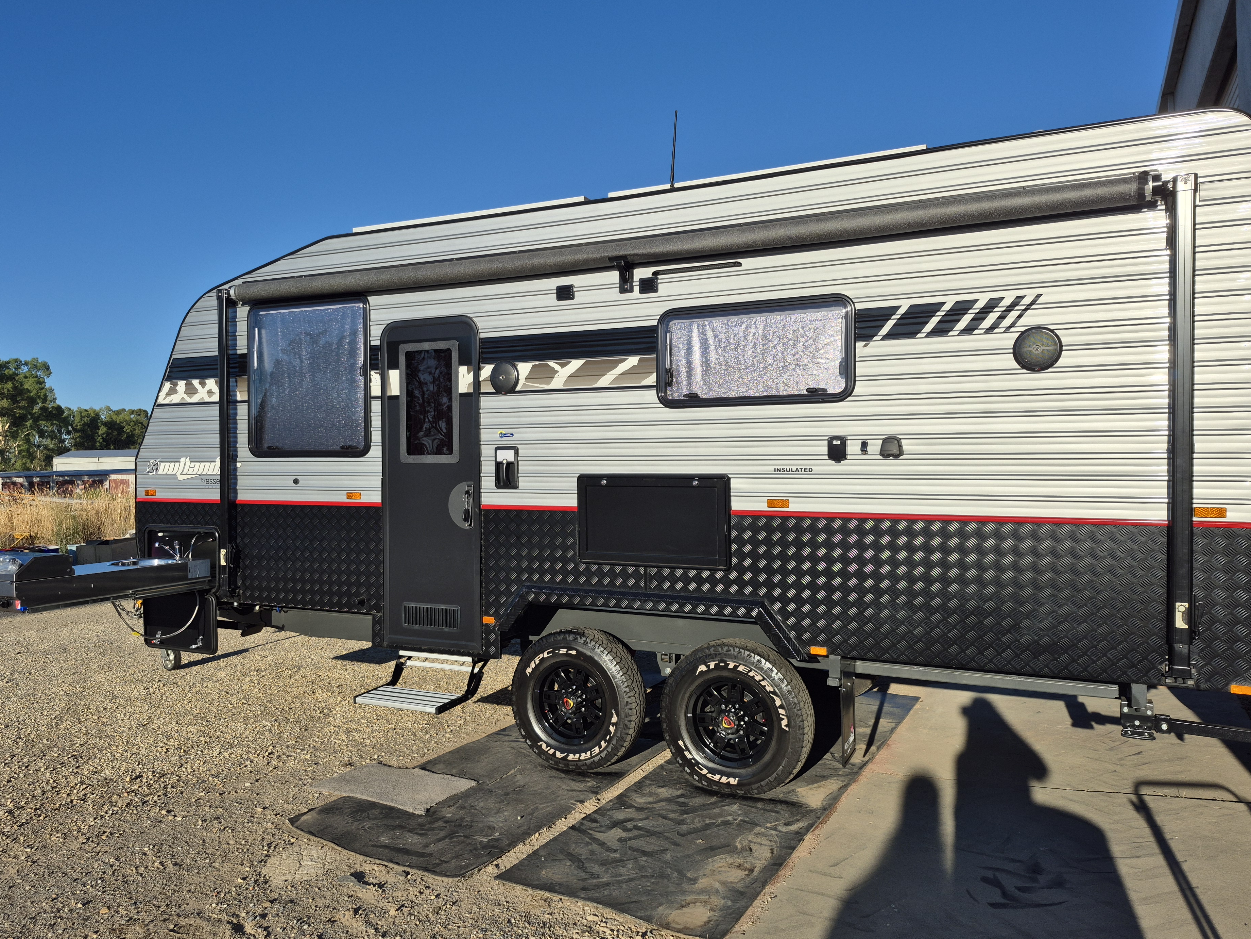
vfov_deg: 54.9
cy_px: 482
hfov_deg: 69.4
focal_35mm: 25
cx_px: 602
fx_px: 903
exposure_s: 1/3304
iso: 25
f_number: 1.8
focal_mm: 5.4
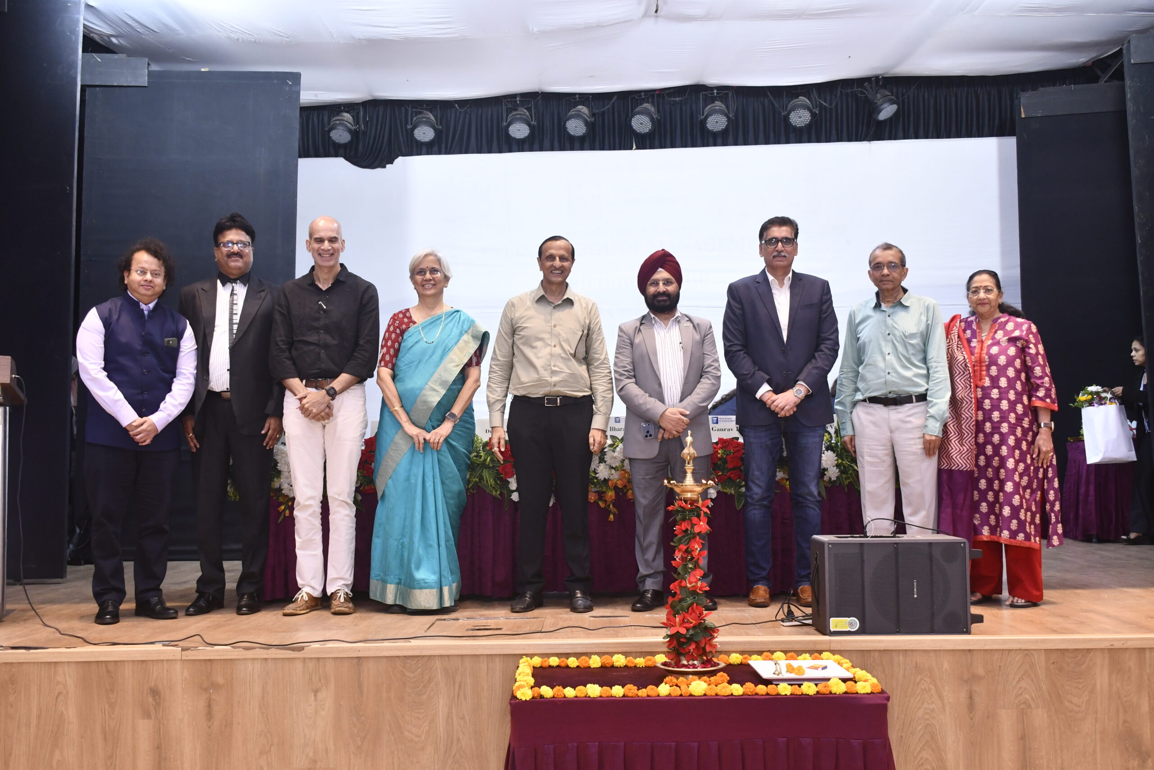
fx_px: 1090
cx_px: 577
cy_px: 385
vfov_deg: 38.9
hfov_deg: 55.8
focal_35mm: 34
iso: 1250
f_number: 5
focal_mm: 23
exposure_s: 1/125
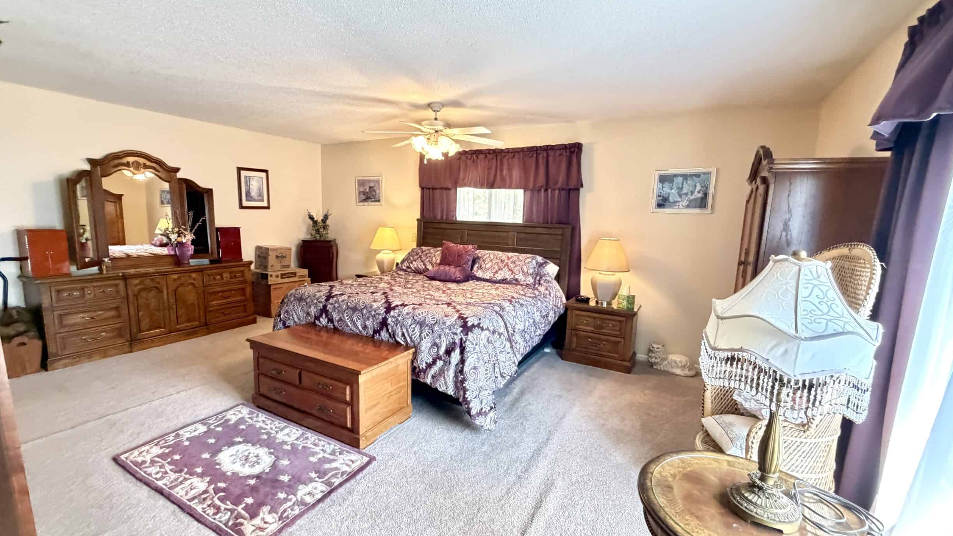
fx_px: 404
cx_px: 468
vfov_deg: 67.1
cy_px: 272
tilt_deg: -7.1
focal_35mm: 16
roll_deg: -0.4
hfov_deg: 99.4
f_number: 2.2
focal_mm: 2.22
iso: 640
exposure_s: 1/60
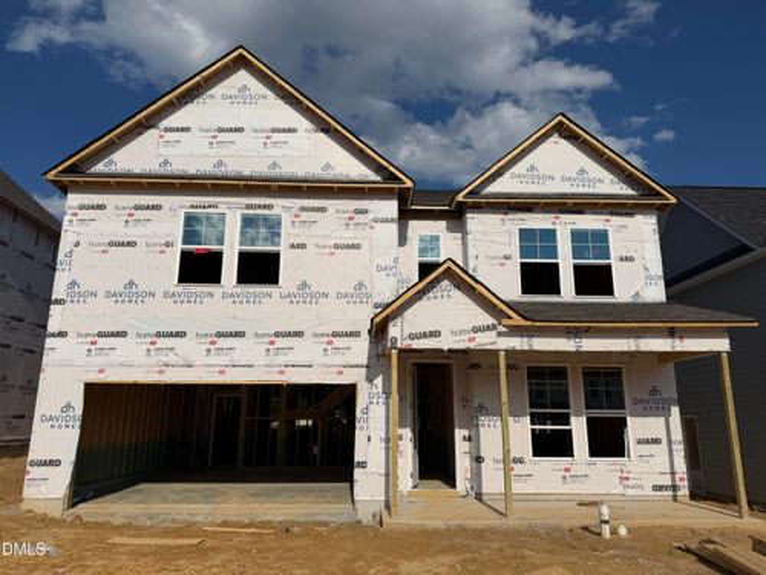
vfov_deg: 56.8
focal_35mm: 24
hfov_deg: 71.6
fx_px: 531
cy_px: 288
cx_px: 383
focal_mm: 6.76
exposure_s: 1/22727
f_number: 1.78
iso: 100
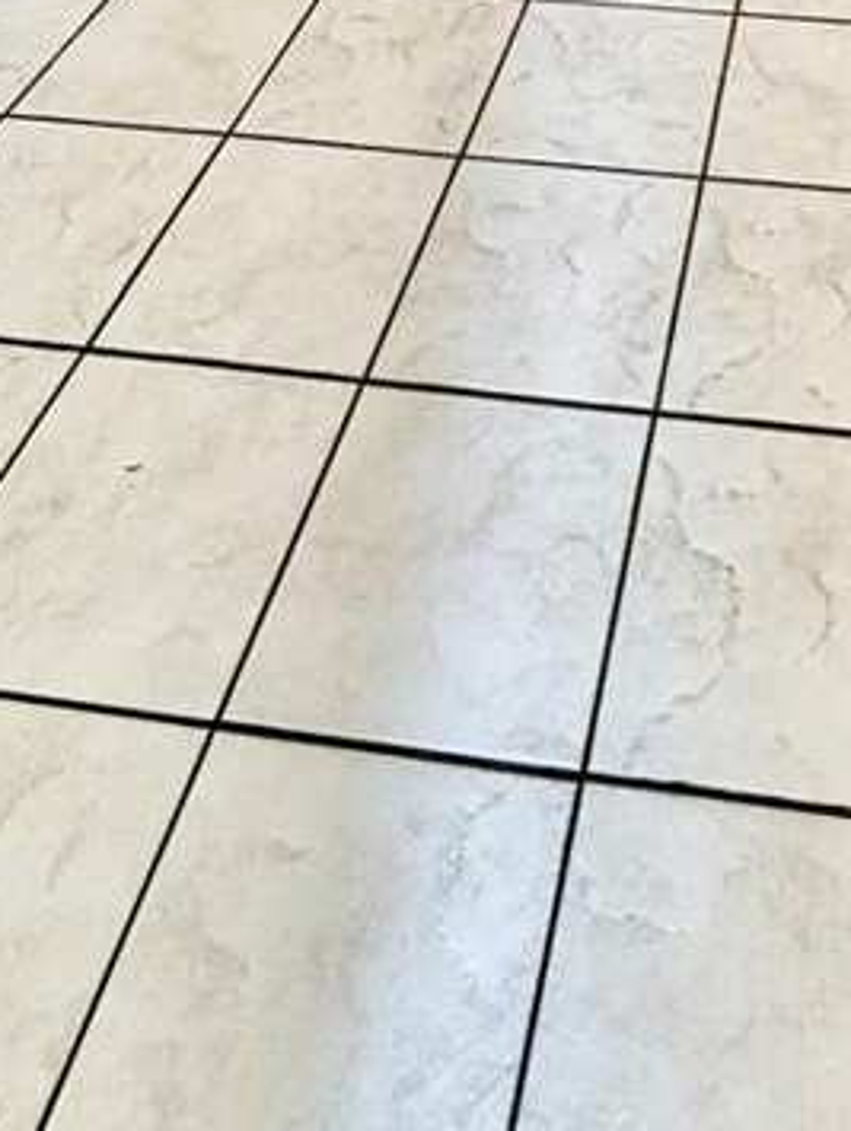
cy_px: -535
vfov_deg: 29.2
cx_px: 749
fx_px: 1374
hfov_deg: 32.8
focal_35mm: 42
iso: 320
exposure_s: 1/120
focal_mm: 2.22
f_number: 2.2
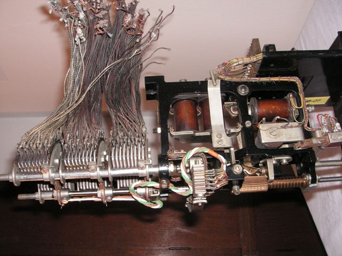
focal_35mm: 38
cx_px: 171
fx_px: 375
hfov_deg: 49.0
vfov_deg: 37.7
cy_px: 128
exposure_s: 1/45
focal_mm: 6.3
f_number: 6.6
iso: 160
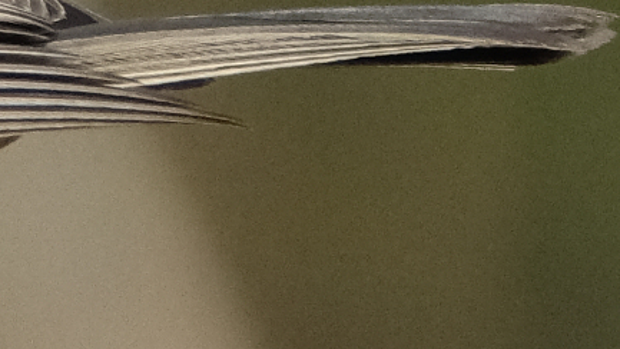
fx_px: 80590
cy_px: 323
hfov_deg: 0.4
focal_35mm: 4900
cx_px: -531
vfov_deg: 0.2
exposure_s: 1/1250
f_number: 8
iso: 2500
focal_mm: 600
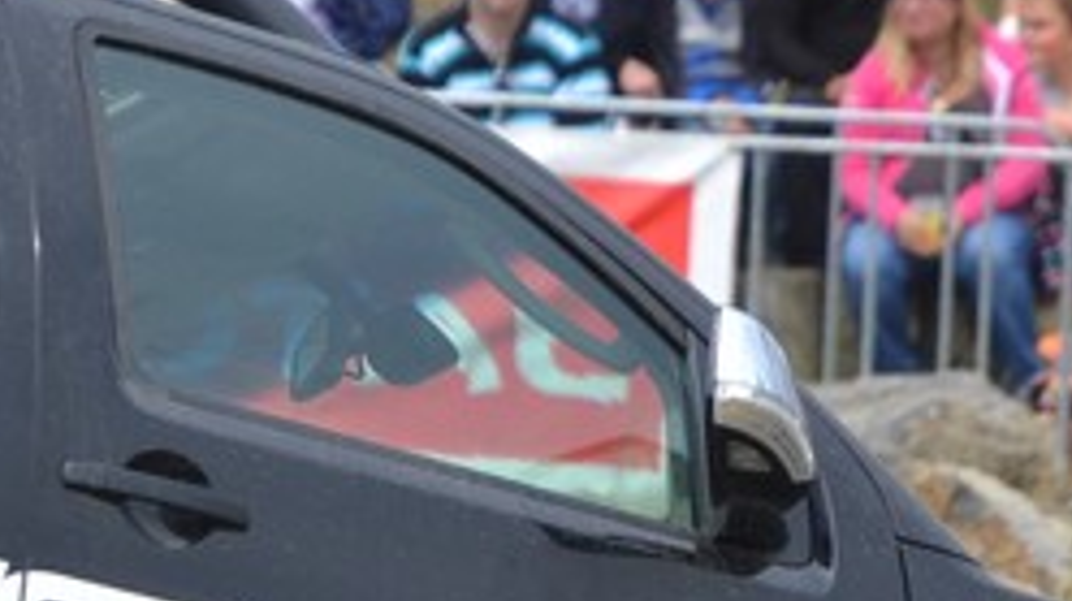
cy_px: 236
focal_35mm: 877
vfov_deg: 1.4
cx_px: 549
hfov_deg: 2.5
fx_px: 24912
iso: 400
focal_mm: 135
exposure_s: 1/2000
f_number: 5.6
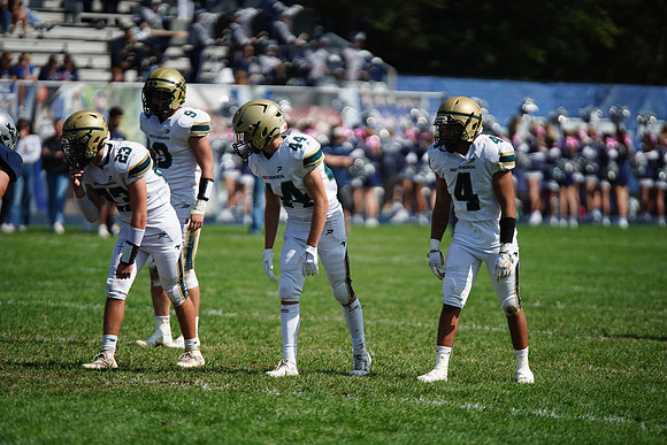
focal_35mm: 300
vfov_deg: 4.6
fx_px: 5559
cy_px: 222
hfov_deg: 6.9
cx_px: 334
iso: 400
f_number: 2.8
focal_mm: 300
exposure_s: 1/6400
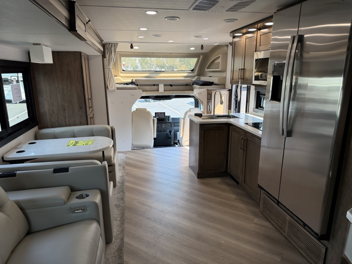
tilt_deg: -10.8
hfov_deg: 71.6
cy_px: 132
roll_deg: +1.5
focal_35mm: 24
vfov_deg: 56.8
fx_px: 244
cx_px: 176
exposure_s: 1/168
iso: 160
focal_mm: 6.76
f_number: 1.78
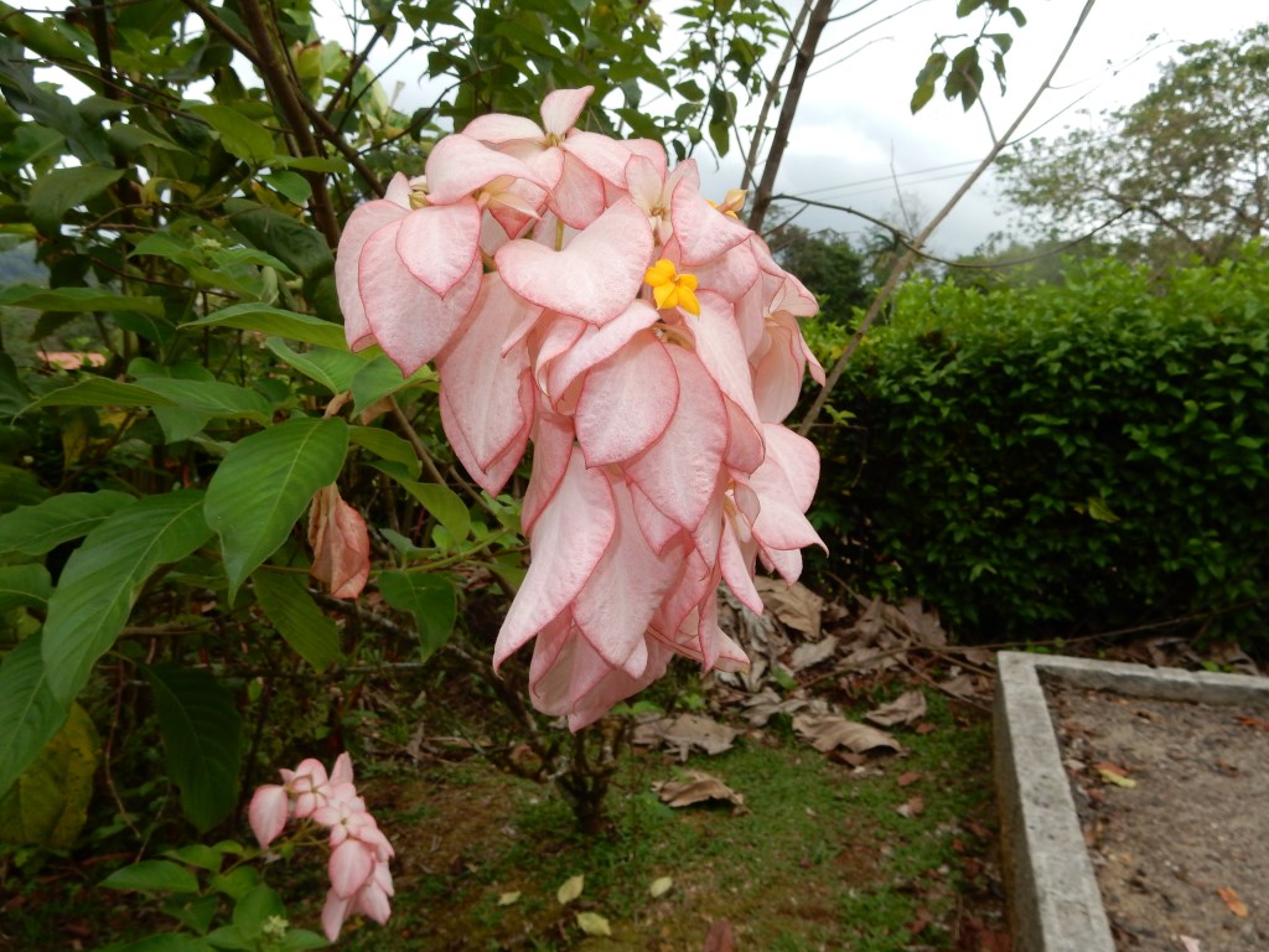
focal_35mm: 25
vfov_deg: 54.9
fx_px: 916
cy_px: 476
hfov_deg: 69.4
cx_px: 634
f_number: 3.7
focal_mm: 4.5
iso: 125
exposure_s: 1/640
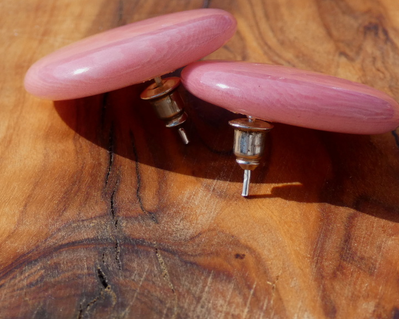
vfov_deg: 17.9
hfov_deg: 22.2
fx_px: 1016
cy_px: 166
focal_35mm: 86
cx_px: 213
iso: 80
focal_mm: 14.1
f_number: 4.5
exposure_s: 1/500
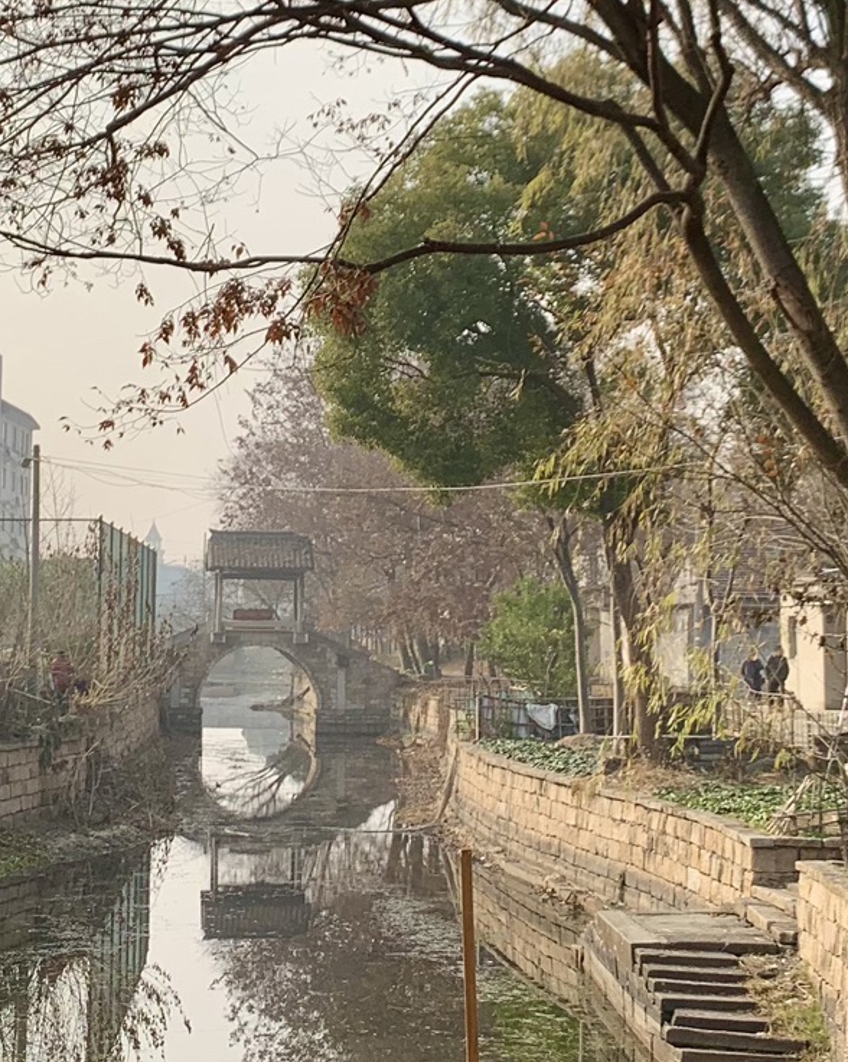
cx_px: 264
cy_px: 414
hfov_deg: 22.0
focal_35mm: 69
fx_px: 2166
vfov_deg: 27.5
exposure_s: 1/1661
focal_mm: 4.25
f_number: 1.8
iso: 25
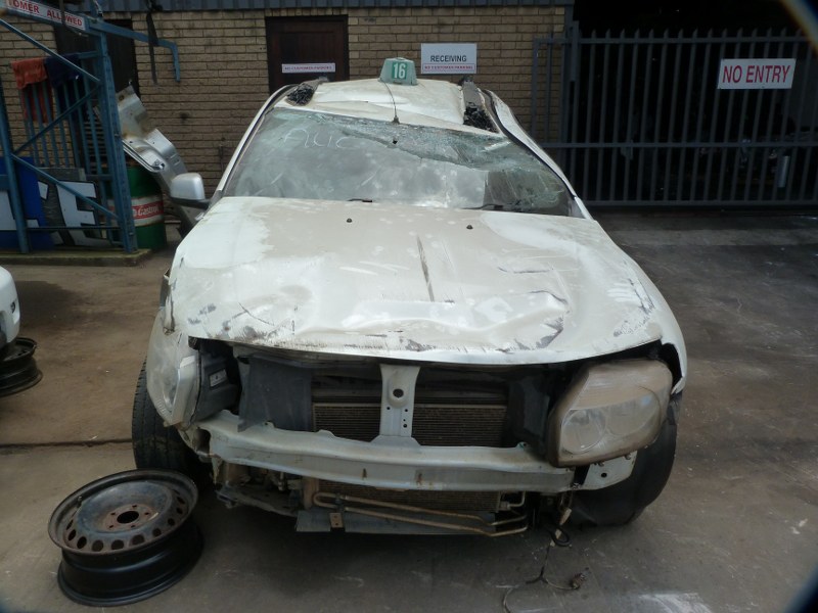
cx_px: 409
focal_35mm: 25
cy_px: 306
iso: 125
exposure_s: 1/250
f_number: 5.6
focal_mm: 4.5
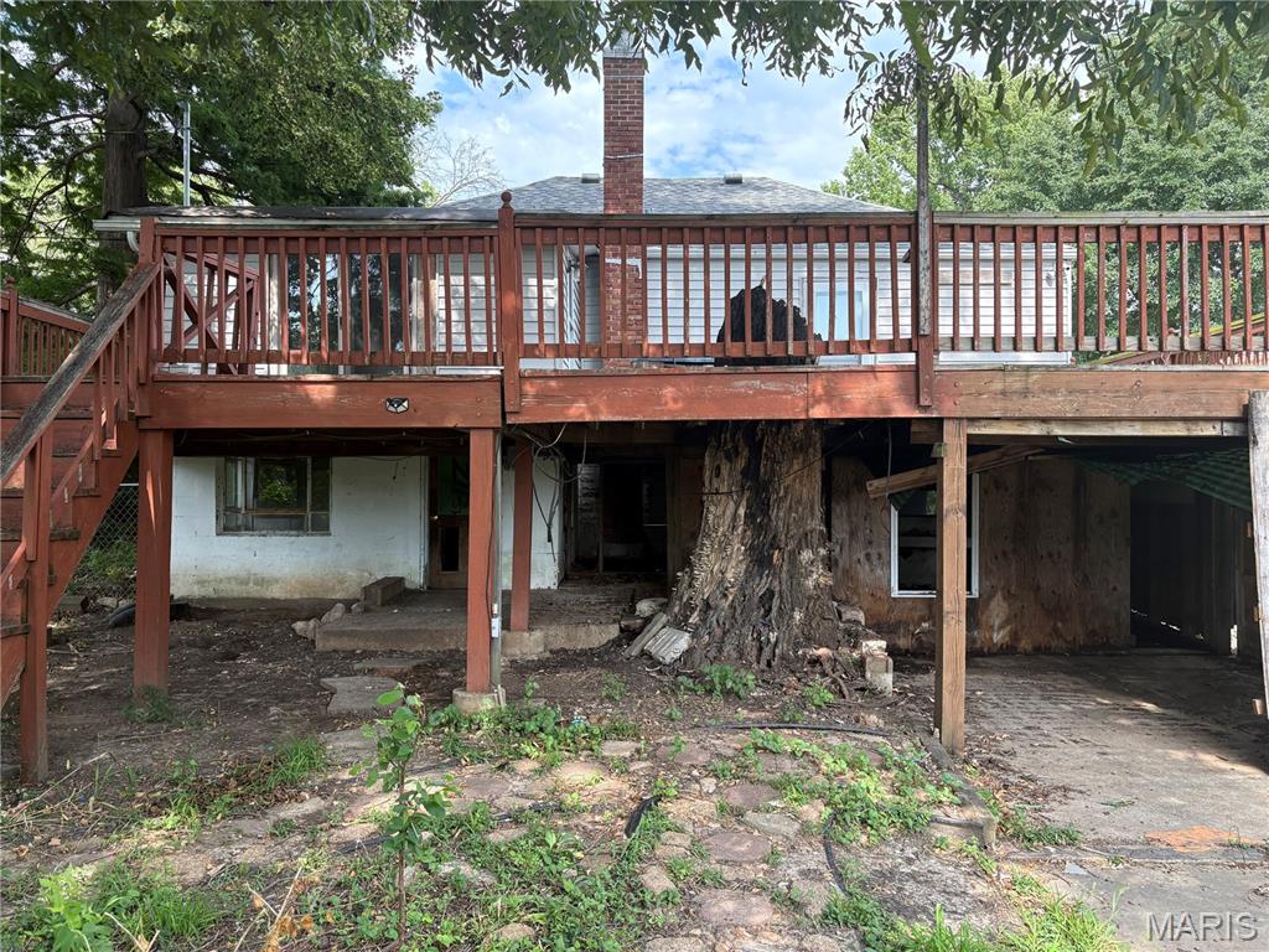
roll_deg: +0.1
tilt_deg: +0.5
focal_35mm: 26
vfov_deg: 53.1
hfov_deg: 67.3
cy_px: 476
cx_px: 634
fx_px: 953
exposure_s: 1/381
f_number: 1.6
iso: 64
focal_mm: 5.96
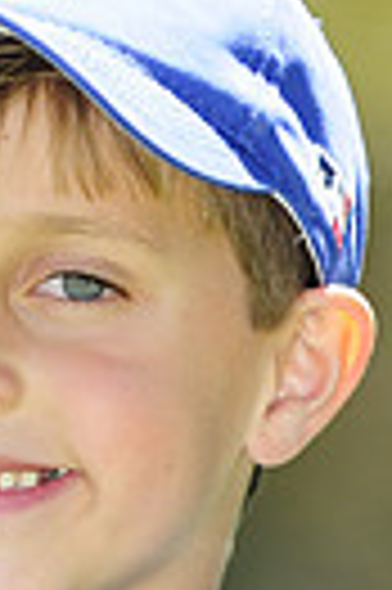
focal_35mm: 1194
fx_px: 19552
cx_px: -25
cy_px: 833
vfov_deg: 1.7
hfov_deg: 1.1
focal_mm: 180
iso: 200
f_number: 4
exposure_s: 1/500
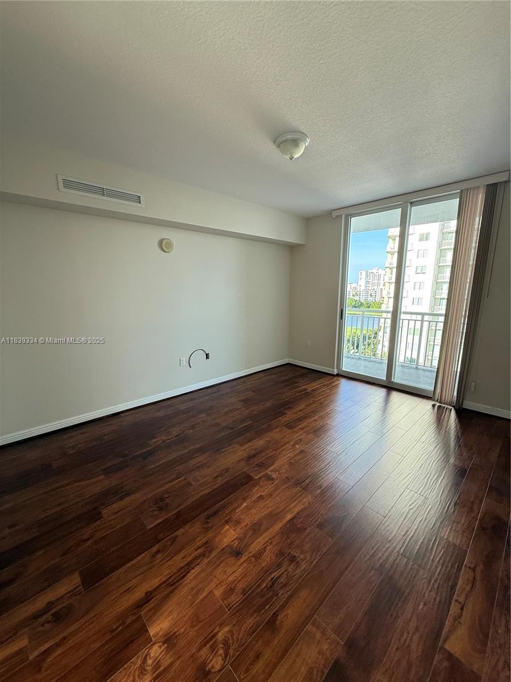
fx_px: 276
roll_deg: -0.1
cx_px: 256
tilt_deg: -10.1
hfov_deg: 85.7
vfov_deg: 102.1
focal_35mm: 14
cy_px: 341
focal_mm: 2.22
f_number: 2.2
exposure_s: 1/99
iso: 100
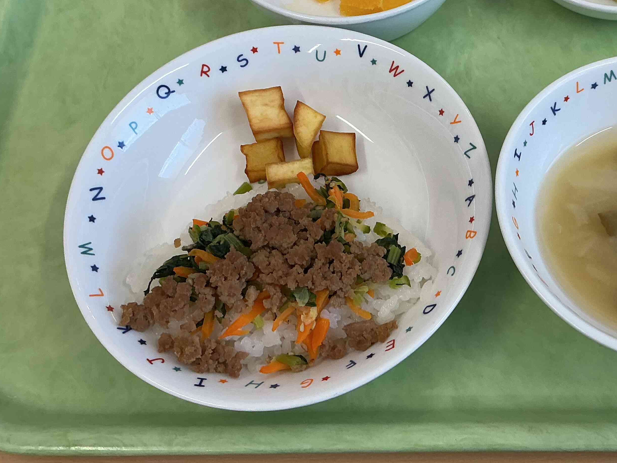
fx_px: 838
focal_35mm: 47
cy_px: 132
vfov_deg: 30.5
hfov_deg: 39.6
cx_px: 446
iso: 40
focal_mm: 3
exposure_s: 1/120
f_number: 1.8
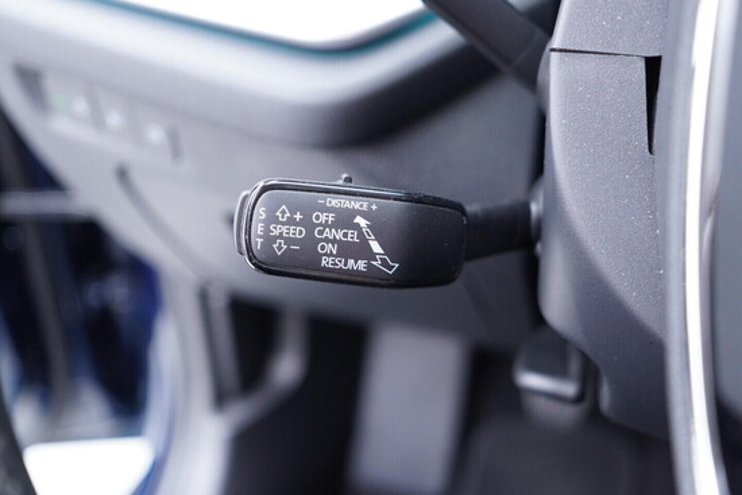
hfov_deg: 53.1
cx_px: 371
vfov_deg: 36.9
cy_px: 248
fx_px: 742
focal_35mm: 36
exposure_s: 1/40
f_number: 2.8
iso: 1000
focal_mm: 24
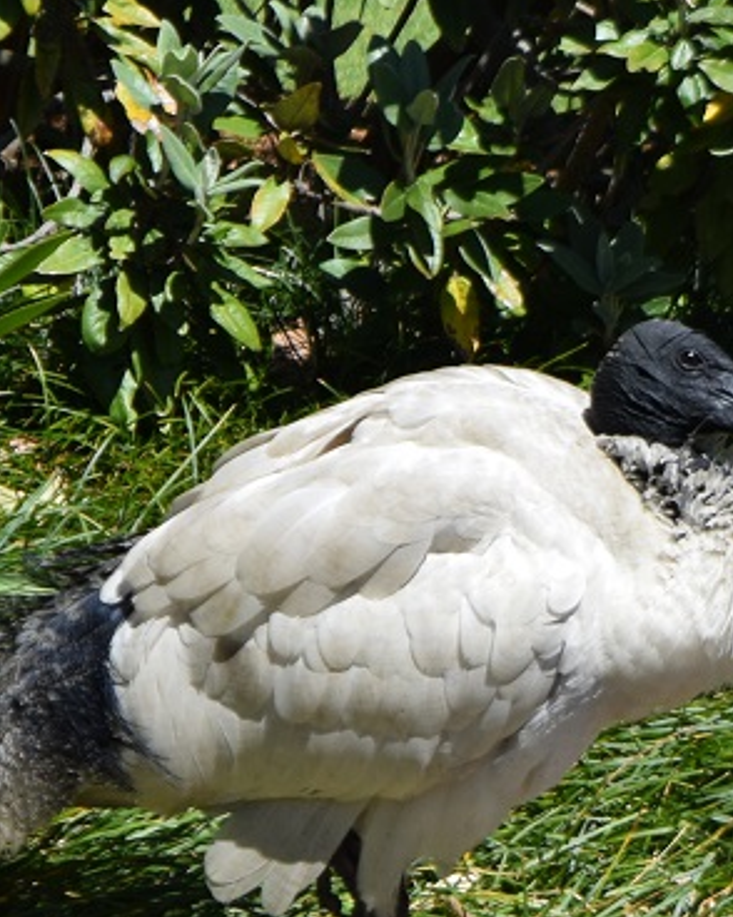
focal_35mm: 316
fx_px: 8574
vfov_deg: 6.1
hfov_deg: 4.9
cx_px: 471
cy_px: 543
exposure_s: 1/400
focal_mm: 55
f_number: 10
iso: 200
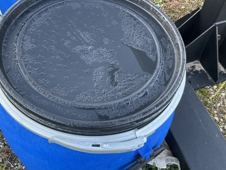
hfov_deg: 52.5
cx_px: 100
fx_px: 229
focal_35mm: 35
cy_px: 86
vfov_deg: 40.8
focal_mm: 3
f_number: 1.8
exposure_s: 1/93
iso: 64
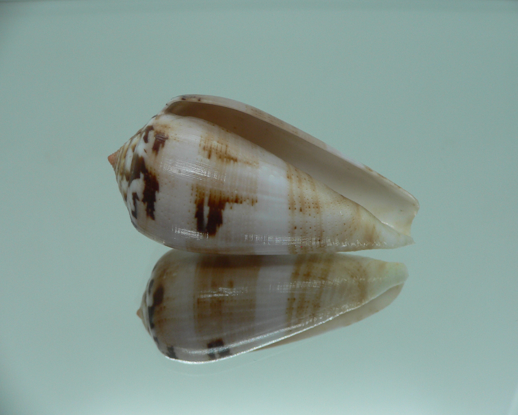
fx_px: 567
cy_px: 205
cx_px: 270
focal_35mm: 37
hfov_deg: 49.1
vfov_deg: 40.1
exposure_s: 1/60
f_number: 2.8
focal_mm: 4.6
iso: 80
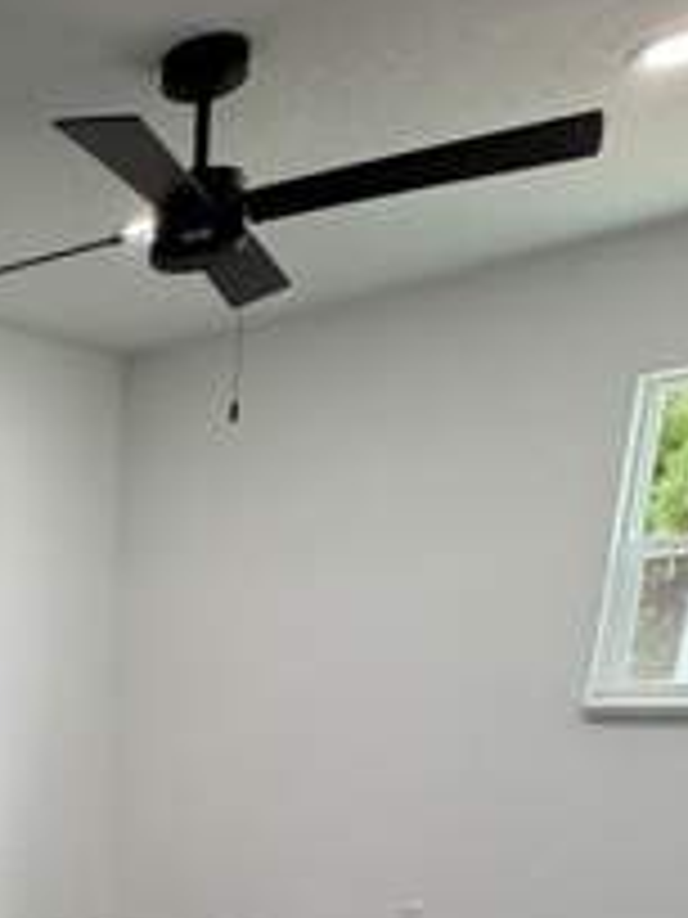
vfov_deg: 36.1
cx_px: -225
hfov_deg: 27.1
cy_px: 1022
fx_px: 1166
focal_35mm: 44
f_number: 2.2
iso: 250
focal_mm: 2.22
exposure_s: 1/120
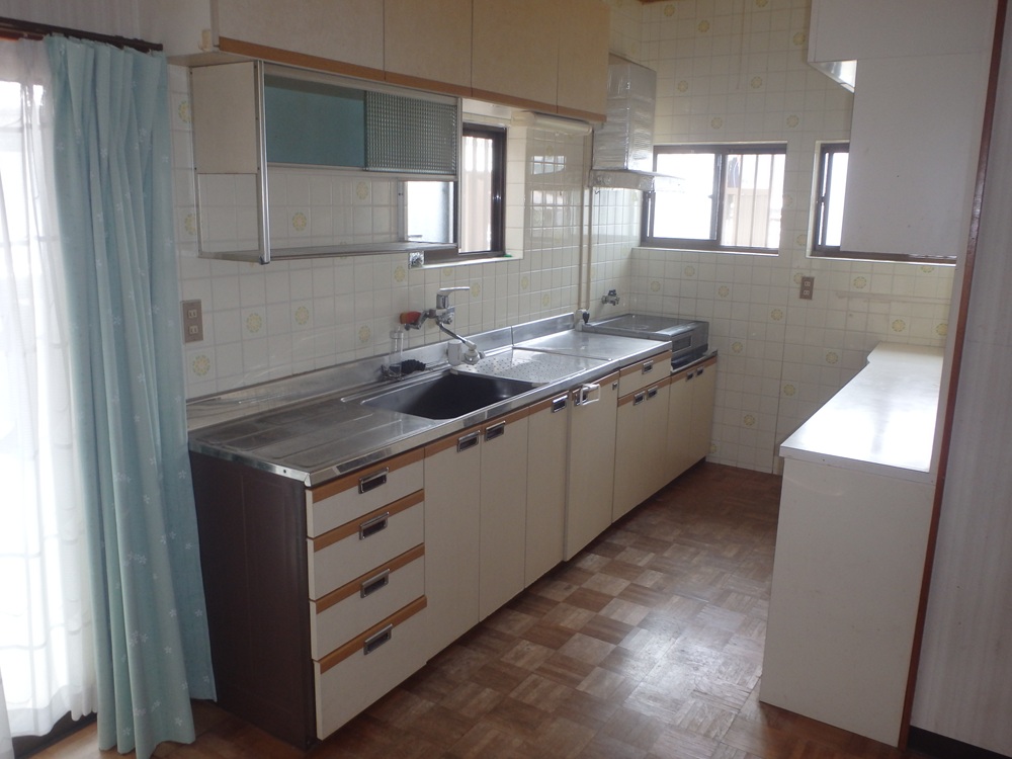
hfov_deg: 63.4
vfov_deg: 49.7
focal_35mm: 28
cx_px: 506
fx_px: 819
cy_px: 380
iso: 160
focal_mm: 5
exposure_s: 1/60
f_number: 3.9
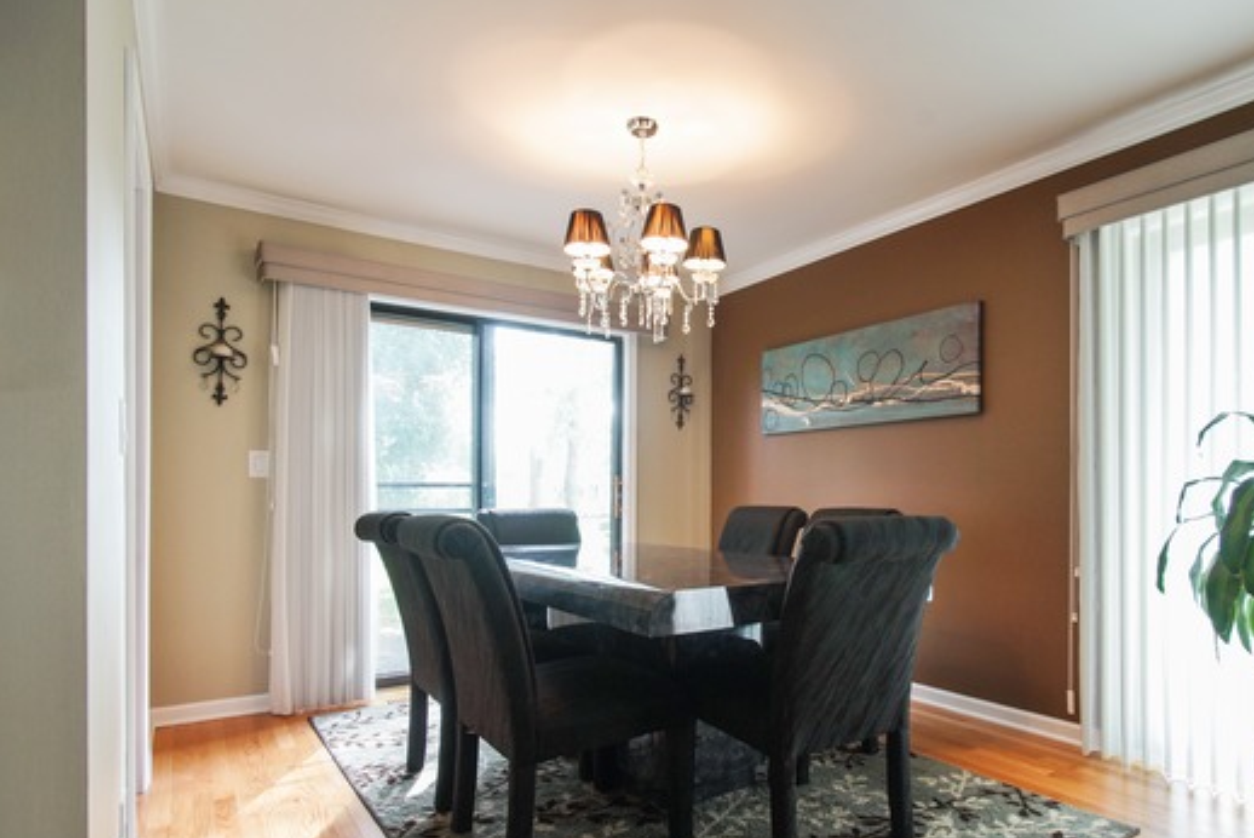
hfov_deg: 80.5
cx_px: 729
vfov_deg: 59.1
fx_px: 732
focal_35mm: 21
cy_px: 498
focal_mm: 17
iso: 500
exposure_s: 1/15
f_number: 8
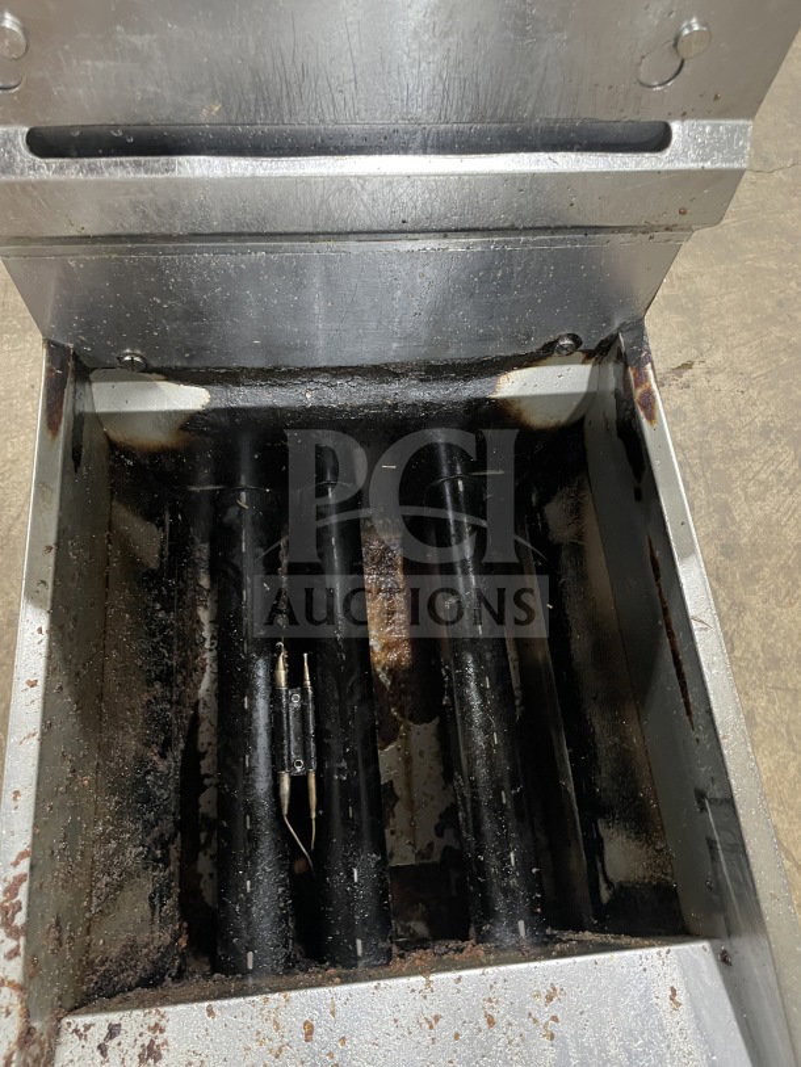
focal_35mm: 26
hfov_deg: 53.1
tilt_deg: -67.3
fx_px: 802
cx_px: 400
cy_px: 534
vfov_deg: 67.3
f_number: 1.6
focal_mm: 4.2
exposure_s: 1/40
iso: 500
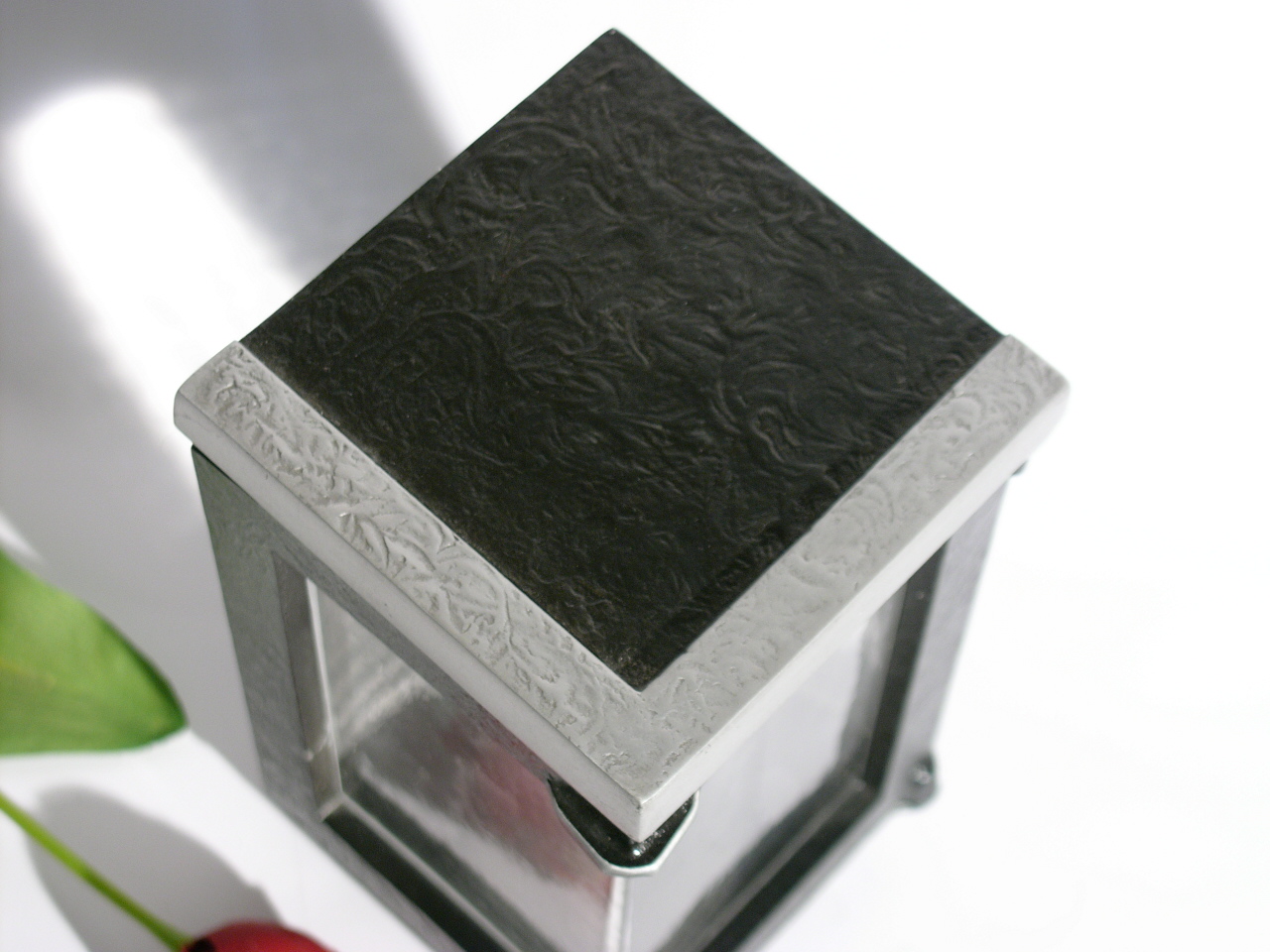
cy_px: 476
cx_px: 635
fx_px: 3302
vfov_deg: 16.4
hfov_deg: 21.8
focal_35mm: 90
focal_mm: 22.5
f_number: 3.2
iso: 100
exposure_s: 1/60
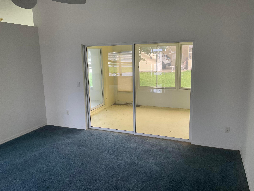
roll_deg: +1.2
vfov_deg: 48.2
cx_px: 127
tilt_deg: -10.9
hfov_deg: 61.7
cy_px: 96
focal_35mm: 29
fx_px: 213
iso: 64
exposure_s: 1/99
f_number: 1.8
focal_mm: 3
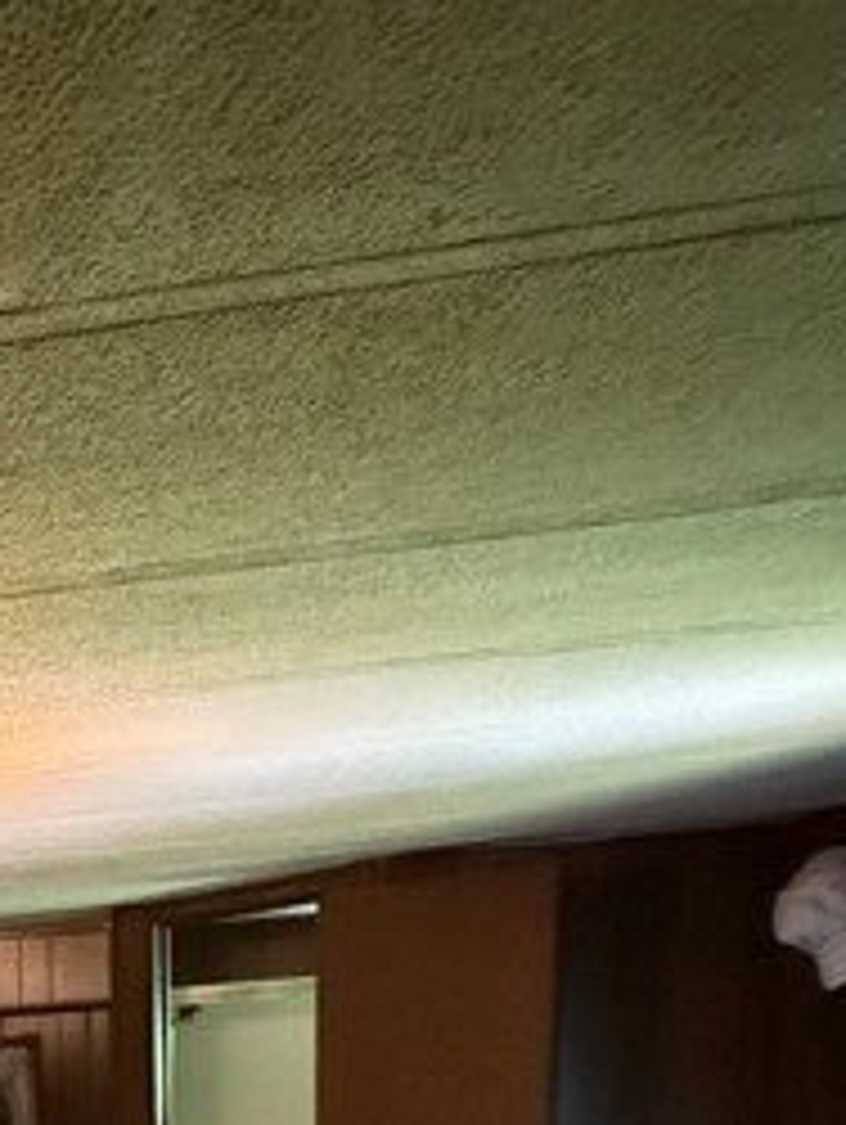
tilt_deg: -11.5
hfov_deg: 29.4
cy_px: 1364
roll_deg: +3.1
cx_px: -148
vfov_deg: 34.6
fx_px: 1399
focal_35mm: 43
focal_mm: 2.22
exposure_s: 1/60
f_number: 2.2
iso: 1250
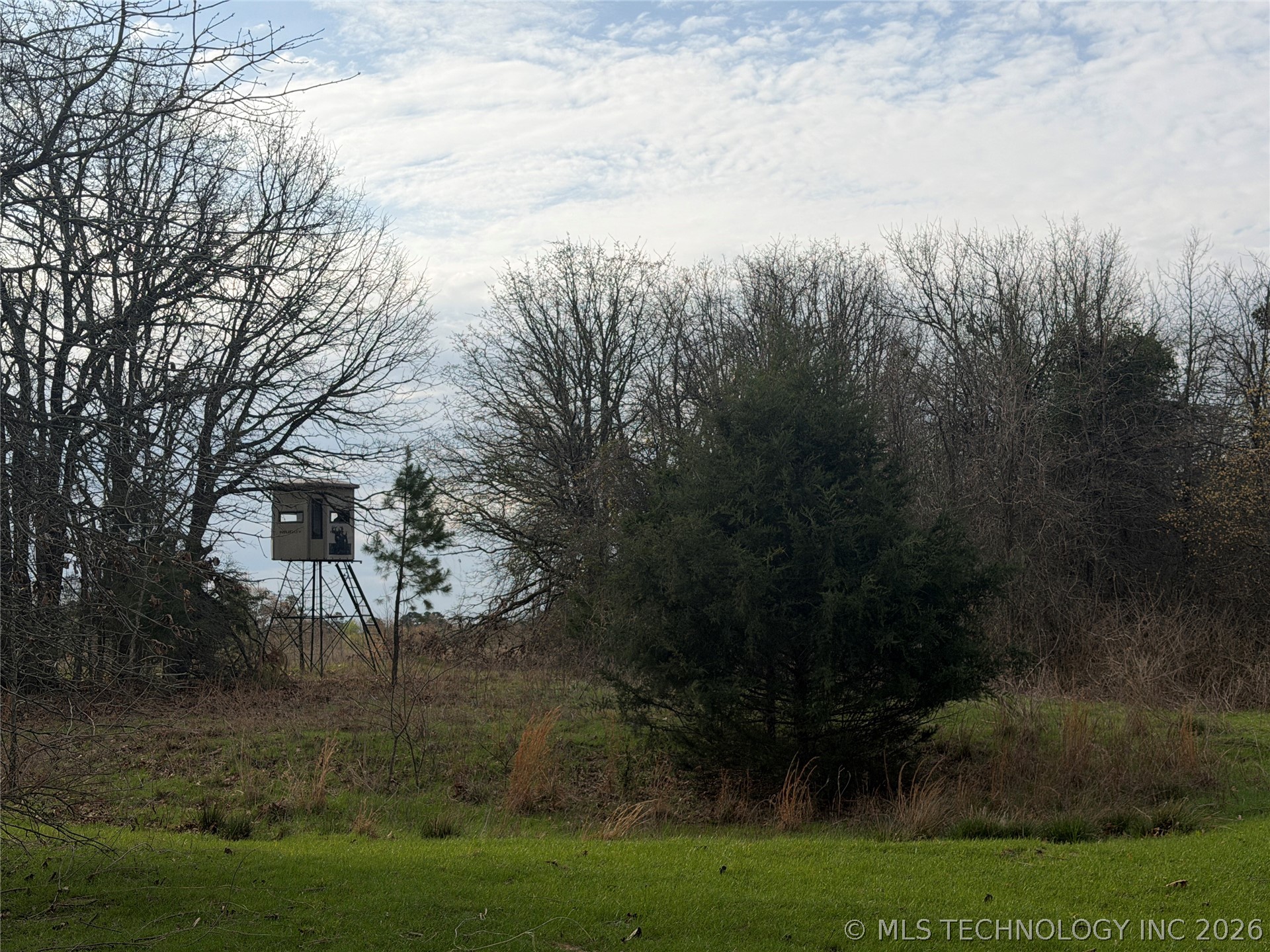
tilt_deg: +4.9
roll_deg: +1.5
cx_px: 635
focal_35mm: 48
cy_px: 476
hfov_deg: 39.7
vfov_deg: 30.3
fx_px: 1761
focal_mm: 6.76
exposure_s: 1/7874
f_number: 1.78
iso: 80
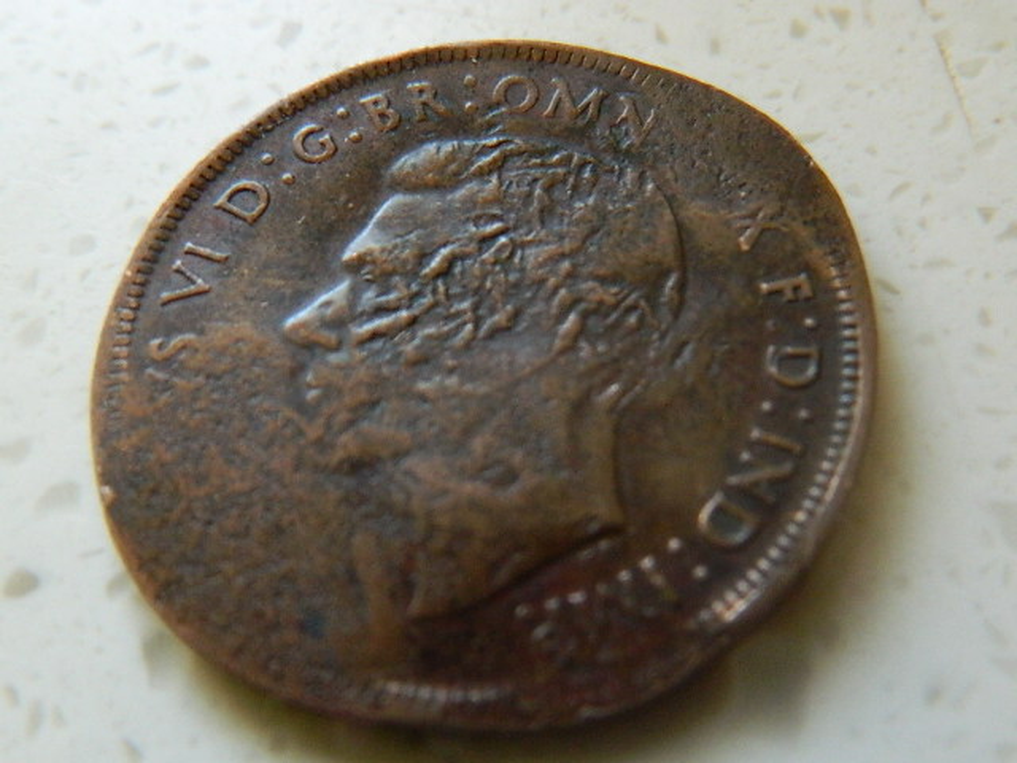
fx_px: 1028
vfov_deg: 40.7
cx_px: 508
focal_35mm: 35
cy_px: 382
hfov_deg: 52.6
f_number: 3.3
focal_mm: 6.2
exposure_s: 1/60
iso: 400
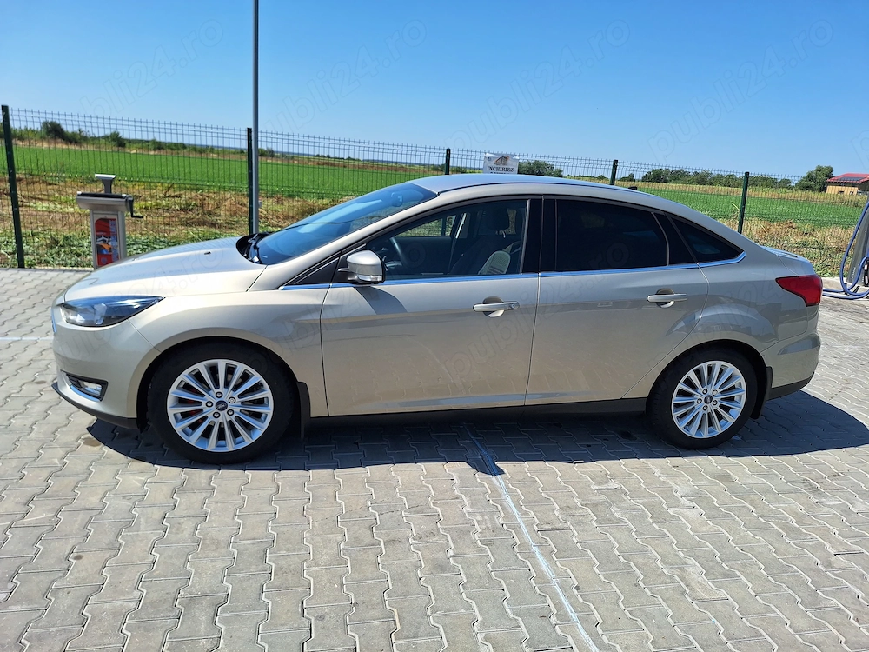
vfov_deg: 58.9
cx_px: 434
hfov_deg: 73.9
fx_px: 577
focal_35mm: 23
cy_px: 326
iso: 40
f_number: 1.8
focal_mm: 5.54
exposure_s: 1/2611
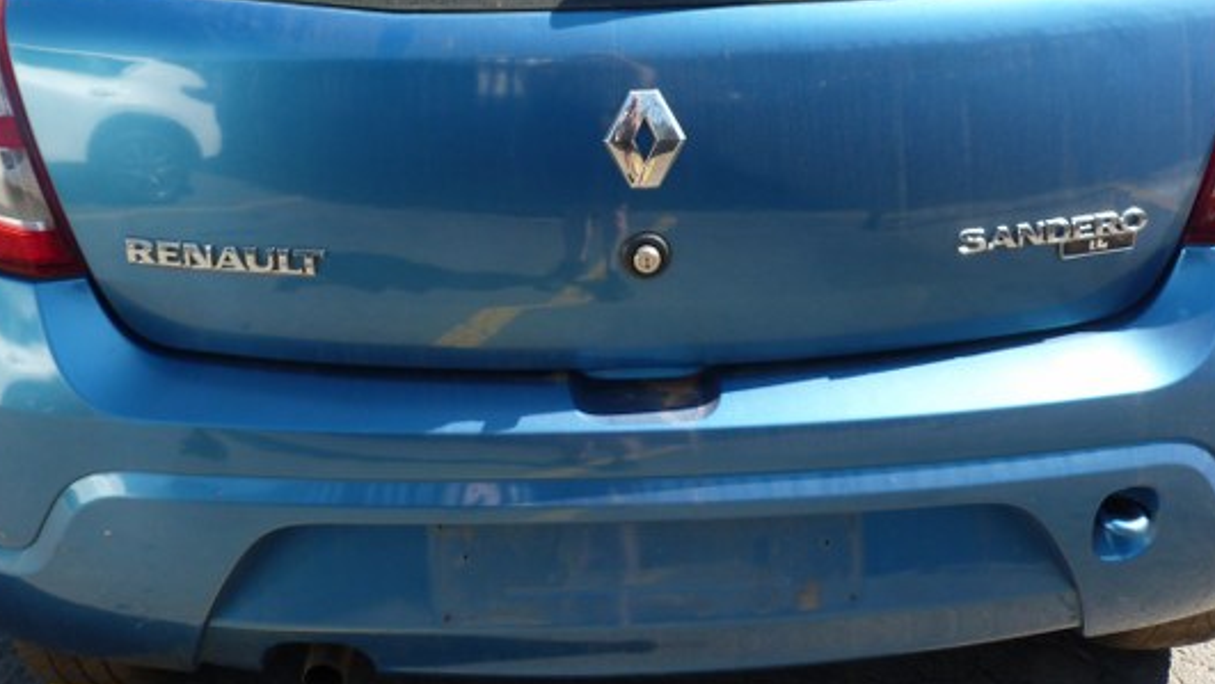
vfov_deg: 28.2
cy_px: 108
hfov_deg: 49.4
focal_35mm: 41
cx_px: 588
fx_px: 1321
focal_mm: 4.5
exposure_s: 1/160
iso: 80
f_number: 4
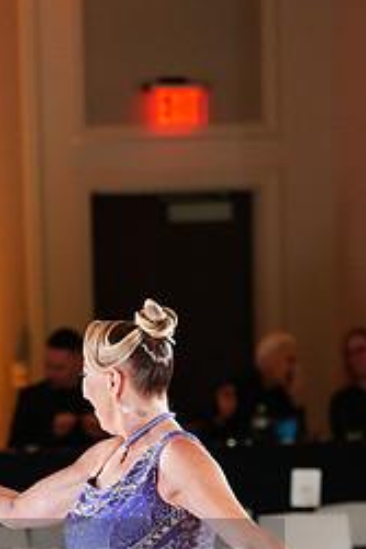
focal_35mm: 232
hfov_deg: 5.9
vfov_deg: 8.8
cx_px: -16
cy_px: 593
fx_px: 3533
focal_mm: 100
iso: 3200
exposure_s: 1/400
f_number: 2.8
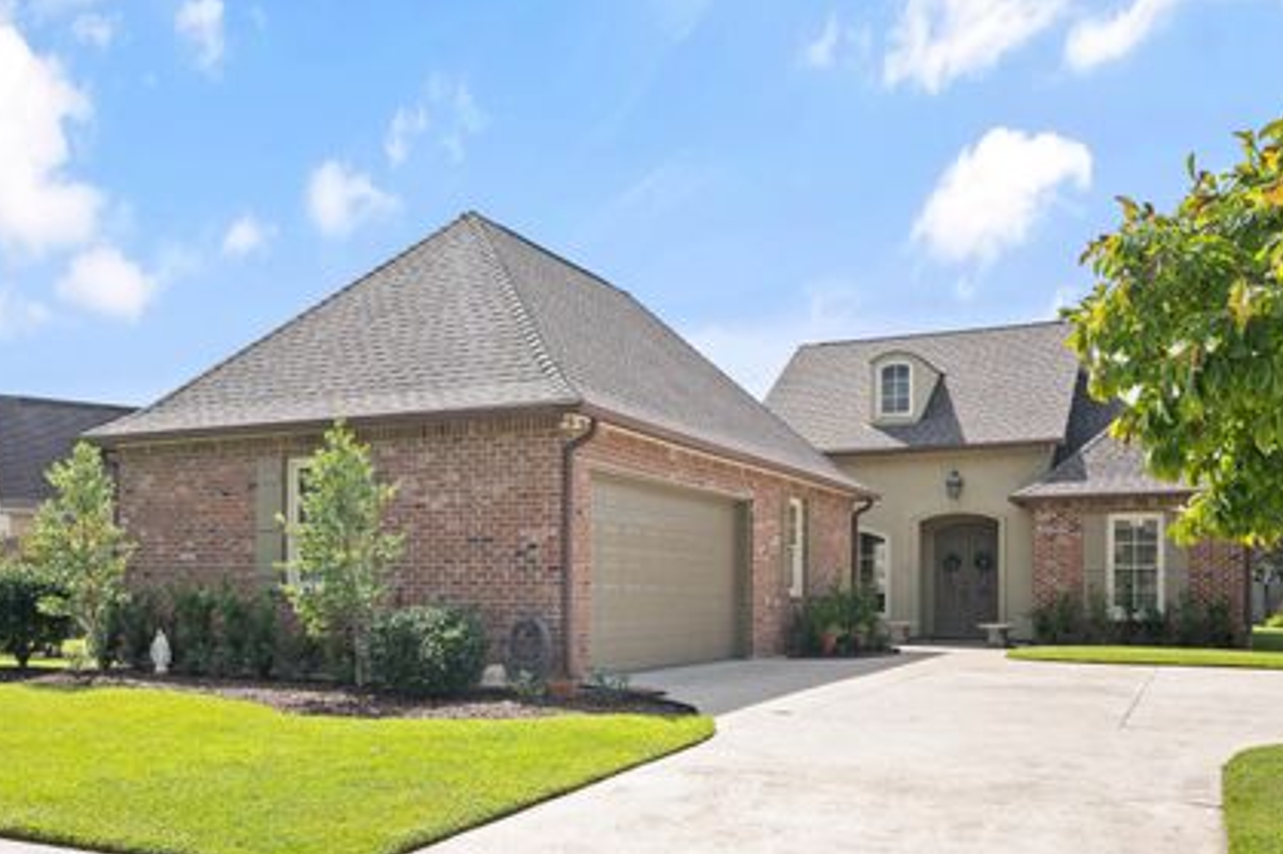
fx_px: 1104
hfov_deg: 60.0
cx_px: 548
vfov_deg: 42.3
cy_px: 409
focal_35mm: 31
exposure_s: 1/125
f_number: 10
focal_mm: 26
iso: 200
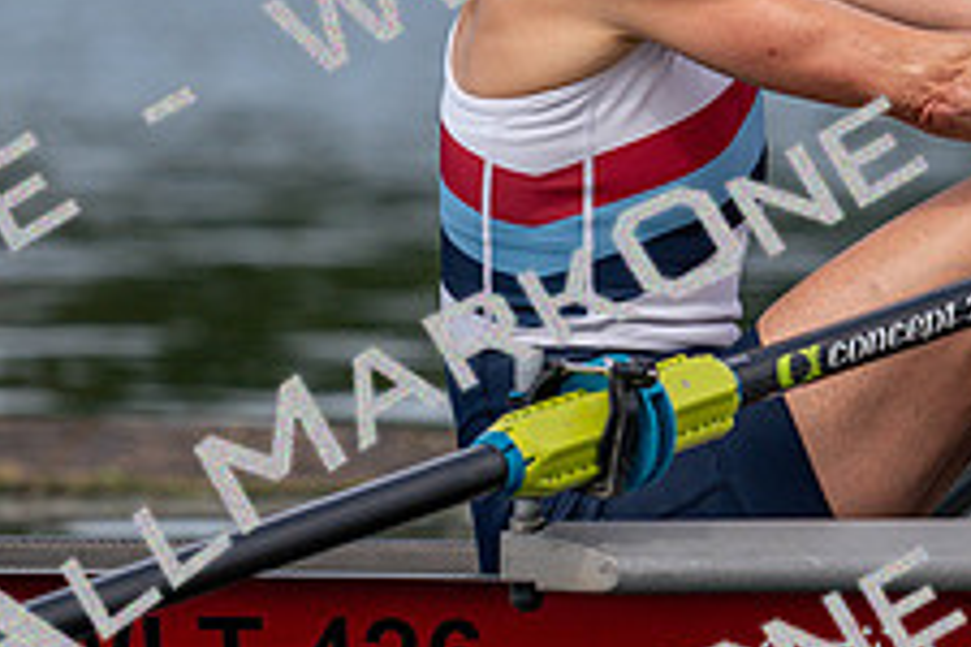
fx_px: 28103
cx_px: 798
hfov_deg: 2.0
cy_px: 84
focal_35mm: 1042
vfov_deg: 1.3
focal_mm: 404
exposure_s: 1/1600
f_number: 6.3
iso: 400
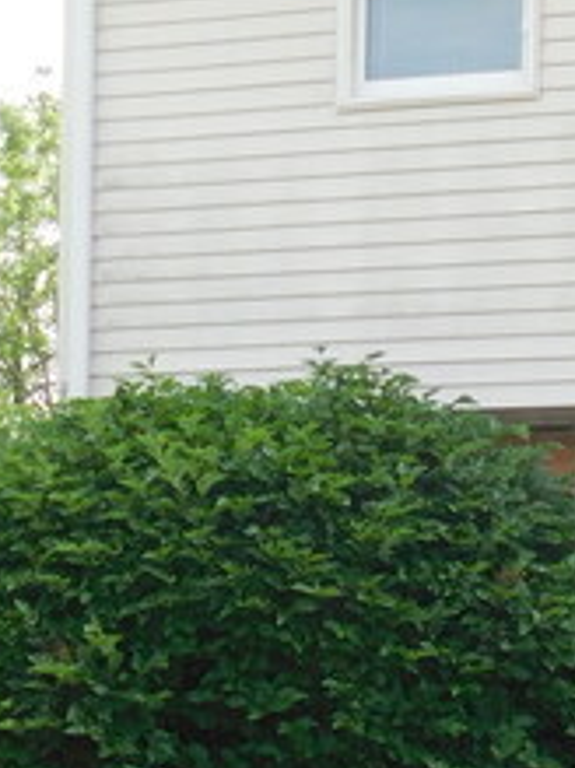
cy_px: 870
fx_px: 1862
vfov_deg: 21.9
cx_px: 603
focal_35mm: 84
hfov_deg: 17.1
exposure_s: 1/500
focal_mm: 4
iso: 125
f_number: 3
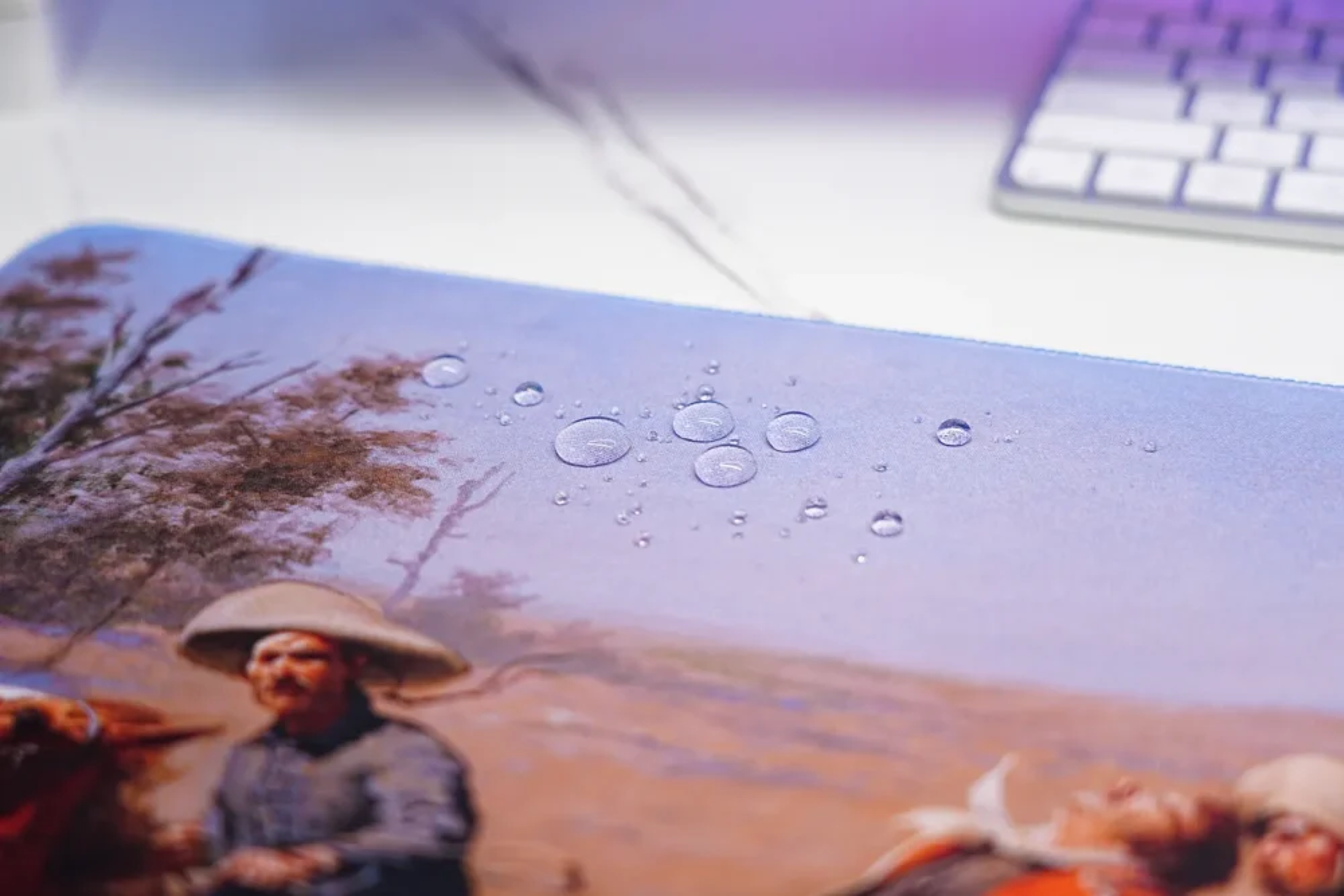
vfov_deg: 20.9
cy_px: 448
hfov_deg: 31.0
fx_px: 2427
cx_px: 672
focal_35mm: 65
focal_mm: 65
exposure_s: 1/125
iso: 640
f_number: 4
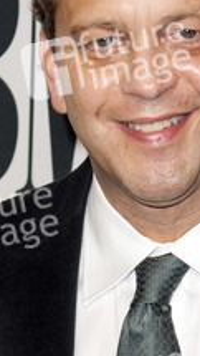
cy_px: 144
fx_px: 735
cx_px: 155
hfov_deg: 15.4
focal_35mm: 78
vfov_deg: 27.1
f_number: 4
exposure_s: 1/400
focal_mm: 40
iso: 500
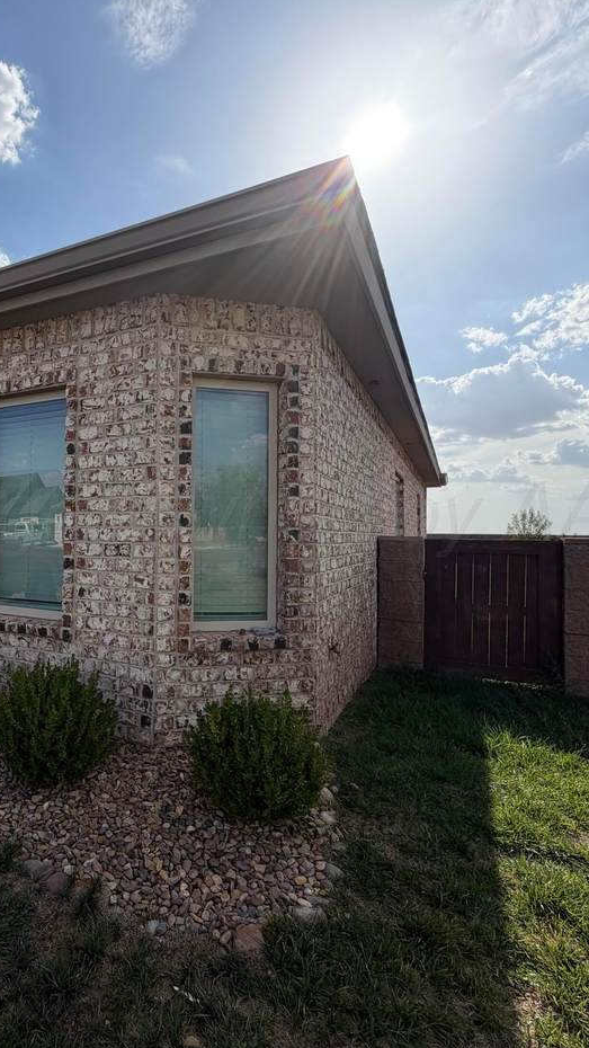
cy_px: 518
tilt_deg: +0.6
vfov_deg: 83.8
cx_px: 93
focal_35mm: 21
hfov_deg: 49.5
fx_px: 583
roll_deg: +0.7
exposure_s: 1/1211
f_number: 2.2
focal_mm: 2.22
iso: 20
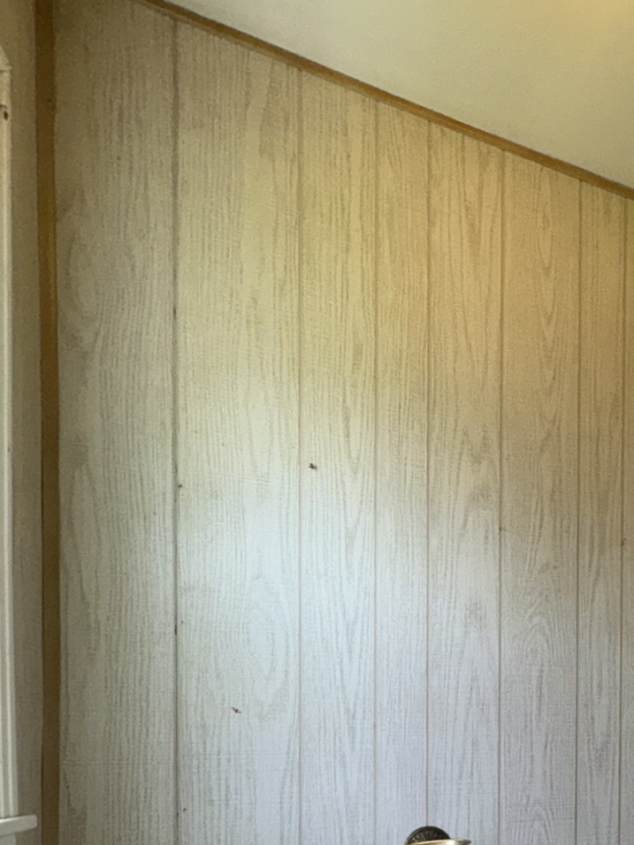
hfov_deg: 39.6
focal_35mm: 30
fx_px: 733
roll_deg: +0.8
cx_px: 671
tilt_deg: -0.6
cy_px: 765
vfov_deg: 52.5
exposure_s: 1/122
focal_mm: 2.22
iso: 64
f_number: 2.2
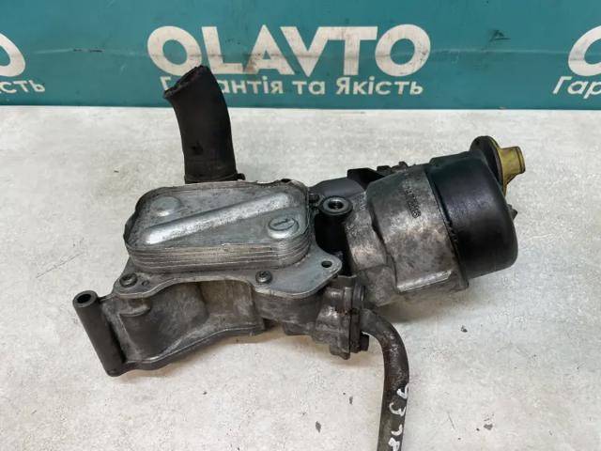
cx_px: 300
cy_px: 226
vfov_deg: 53.1
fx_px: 451
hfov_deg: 67.3
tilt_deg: -51.2
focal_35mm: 26
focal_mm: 4.2
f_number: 1.6
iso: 100
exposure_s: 1/100
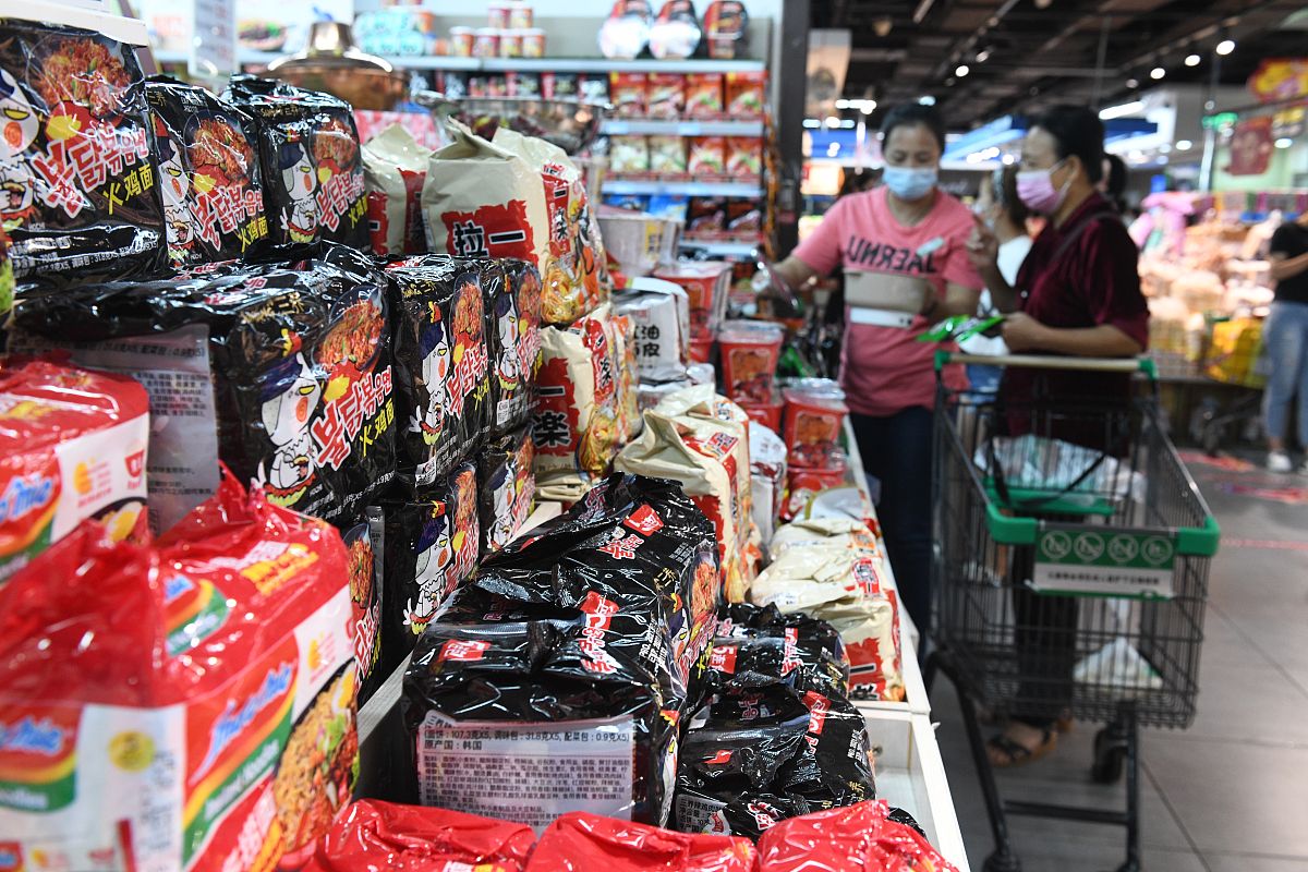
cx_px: 654
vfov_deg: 38.9
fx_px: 1235
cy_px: 436
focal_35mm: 34
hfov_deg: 55.8
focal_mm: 34
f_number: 6.3
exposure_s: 1/100
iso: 2500
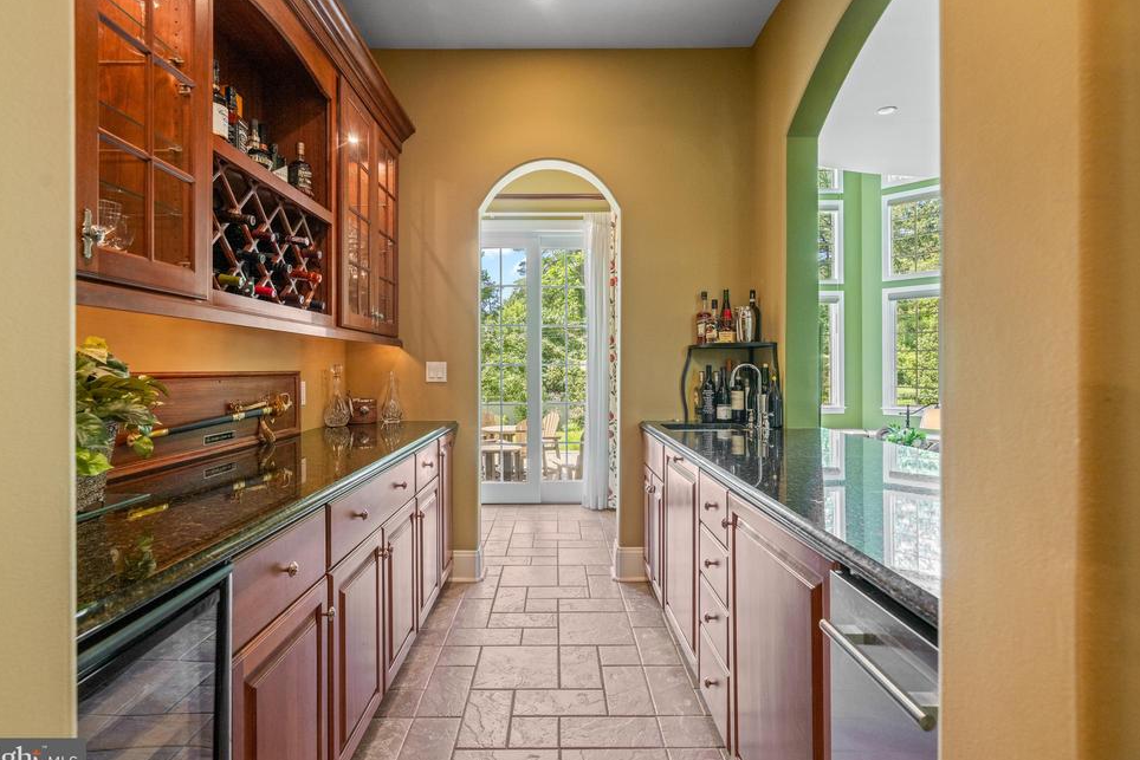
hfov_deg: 91.5
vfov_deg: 68.8
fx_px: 555
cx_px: 561
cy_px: 378
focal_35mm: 18
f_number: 7.1
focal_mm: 16.5
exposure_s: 1/15
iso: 320
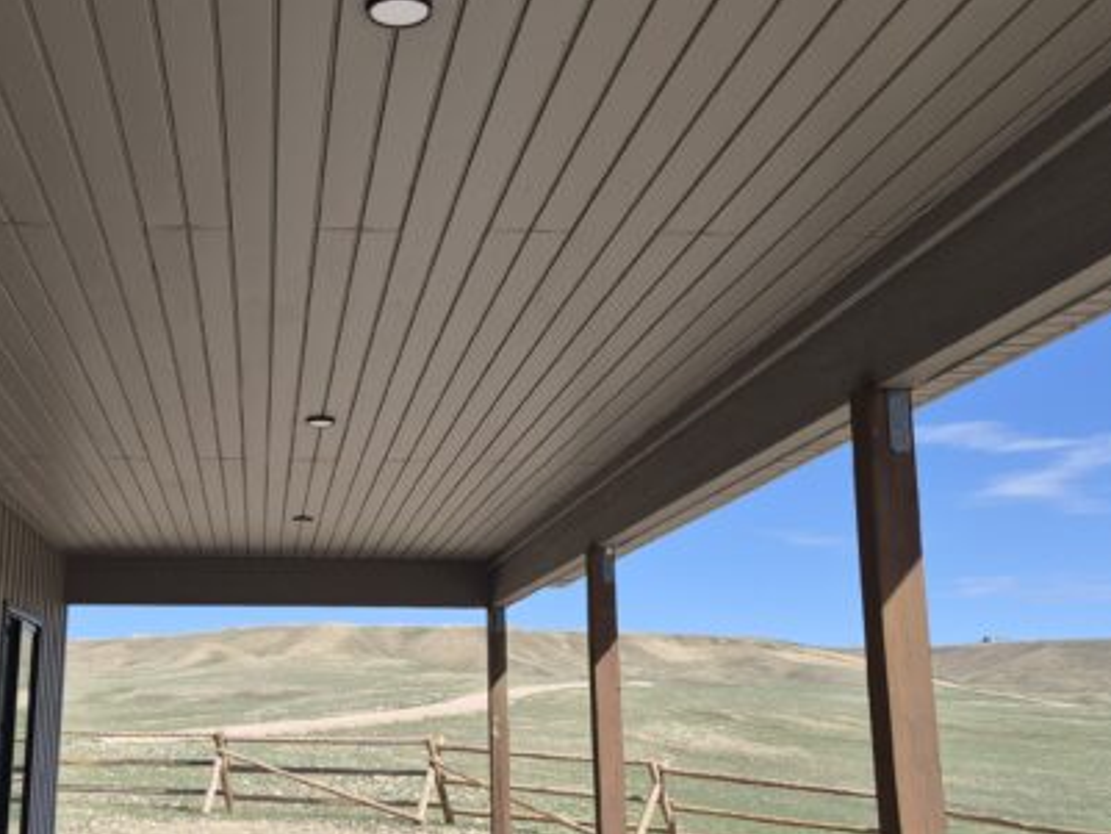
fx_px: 1413
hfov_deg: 42.3
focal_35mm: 44
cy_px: 421
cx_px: 355
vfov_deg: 32.9
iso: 80
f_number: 1.8
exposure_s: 1/3488
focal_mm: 5.4
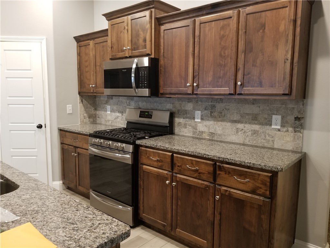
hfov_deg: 67.3
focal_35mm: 26
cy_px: 124
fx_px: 248
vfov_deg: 53.1
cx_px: 165
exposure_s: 1/20
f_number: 1.7
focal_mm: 4.3
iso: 200
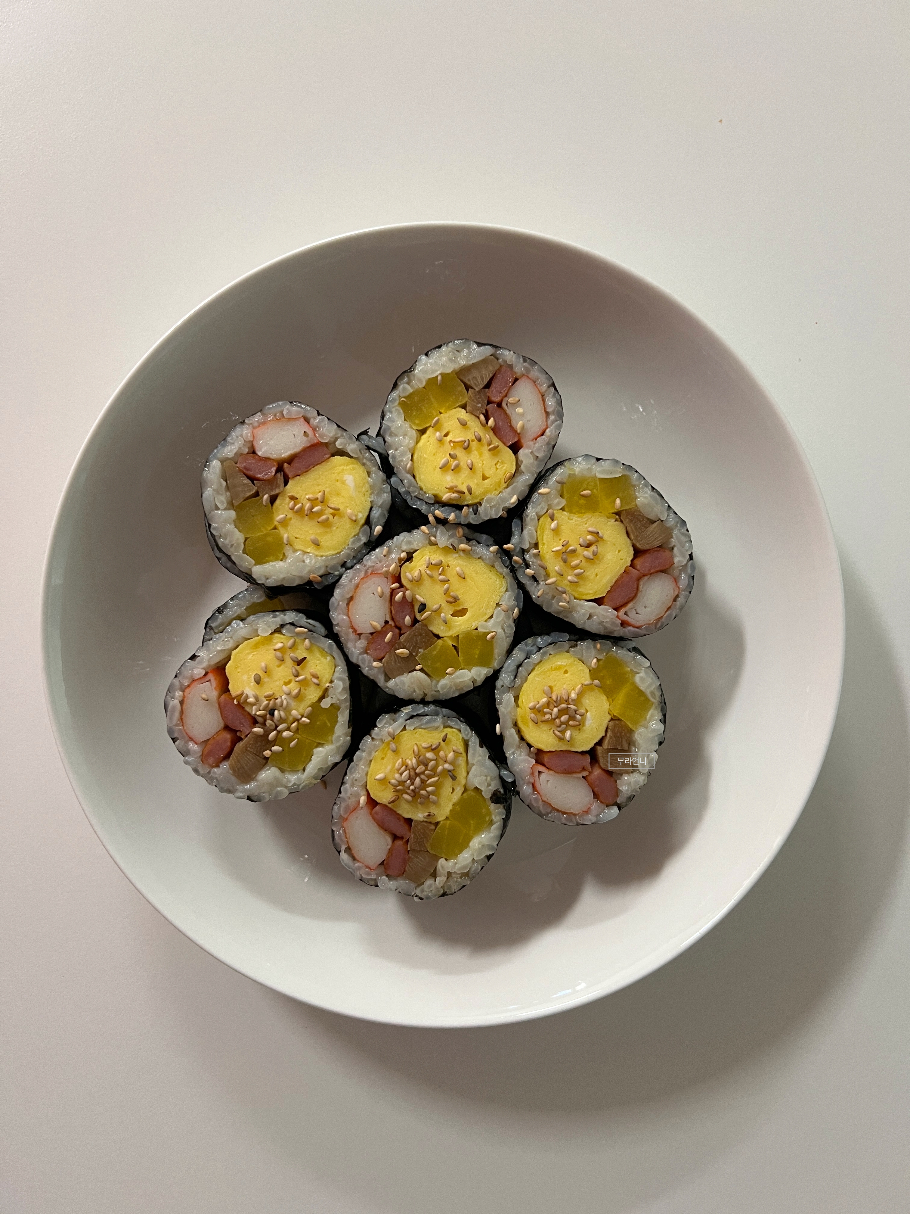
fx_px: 911
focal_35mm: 26
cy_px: 607
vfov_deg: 67.3
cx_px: 455
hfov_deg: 53.1
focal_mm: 5.7
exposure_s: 1/59
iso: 160
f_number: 1.5
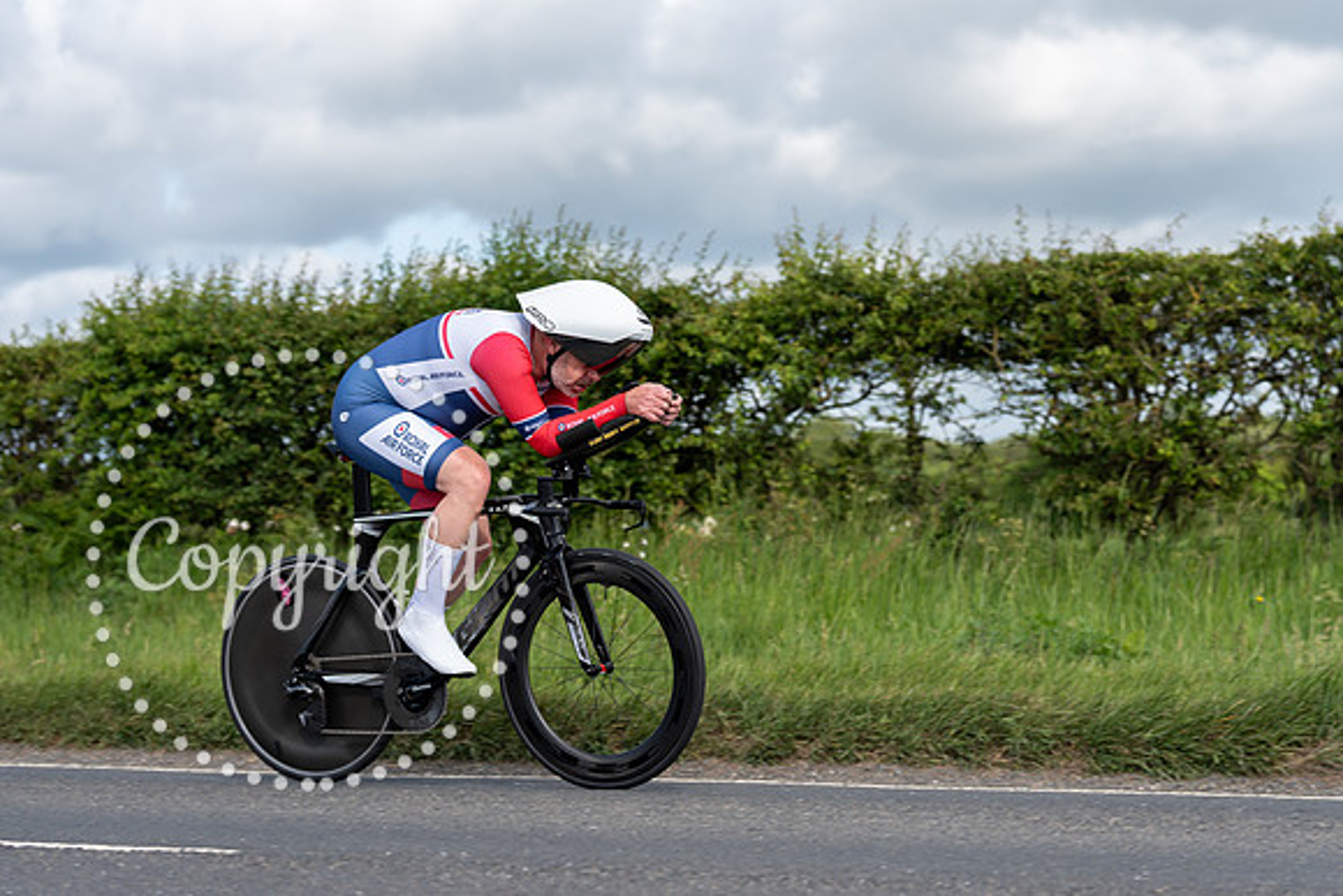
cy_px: 448
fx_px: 2761
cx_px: 672
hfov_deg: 27.3
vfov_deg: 18.4
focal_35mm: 74
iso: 125
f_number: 3.5
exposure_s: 1/1000
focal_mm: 74
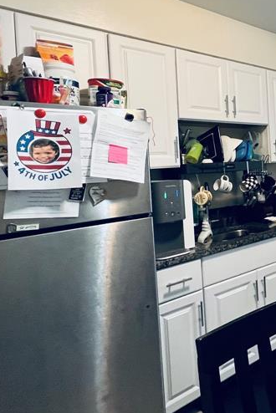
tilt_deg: +0.9
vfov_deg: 64.8
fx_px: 322
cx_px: 328
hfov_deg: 36.4
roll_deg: +3.5
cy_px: 164
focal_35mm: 28
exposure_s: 1/60
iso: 320
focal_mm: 1.57
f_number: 1.8
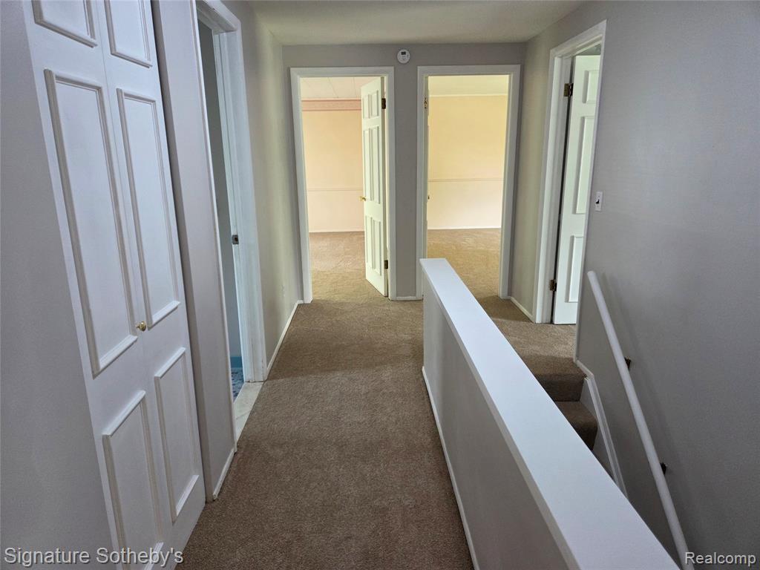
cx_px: 380
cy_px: 285
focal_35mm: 23
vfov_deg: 58.9
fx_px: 505
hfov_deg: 73.9
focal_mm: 5.4
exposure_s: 1/120
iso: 320
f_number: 1.8
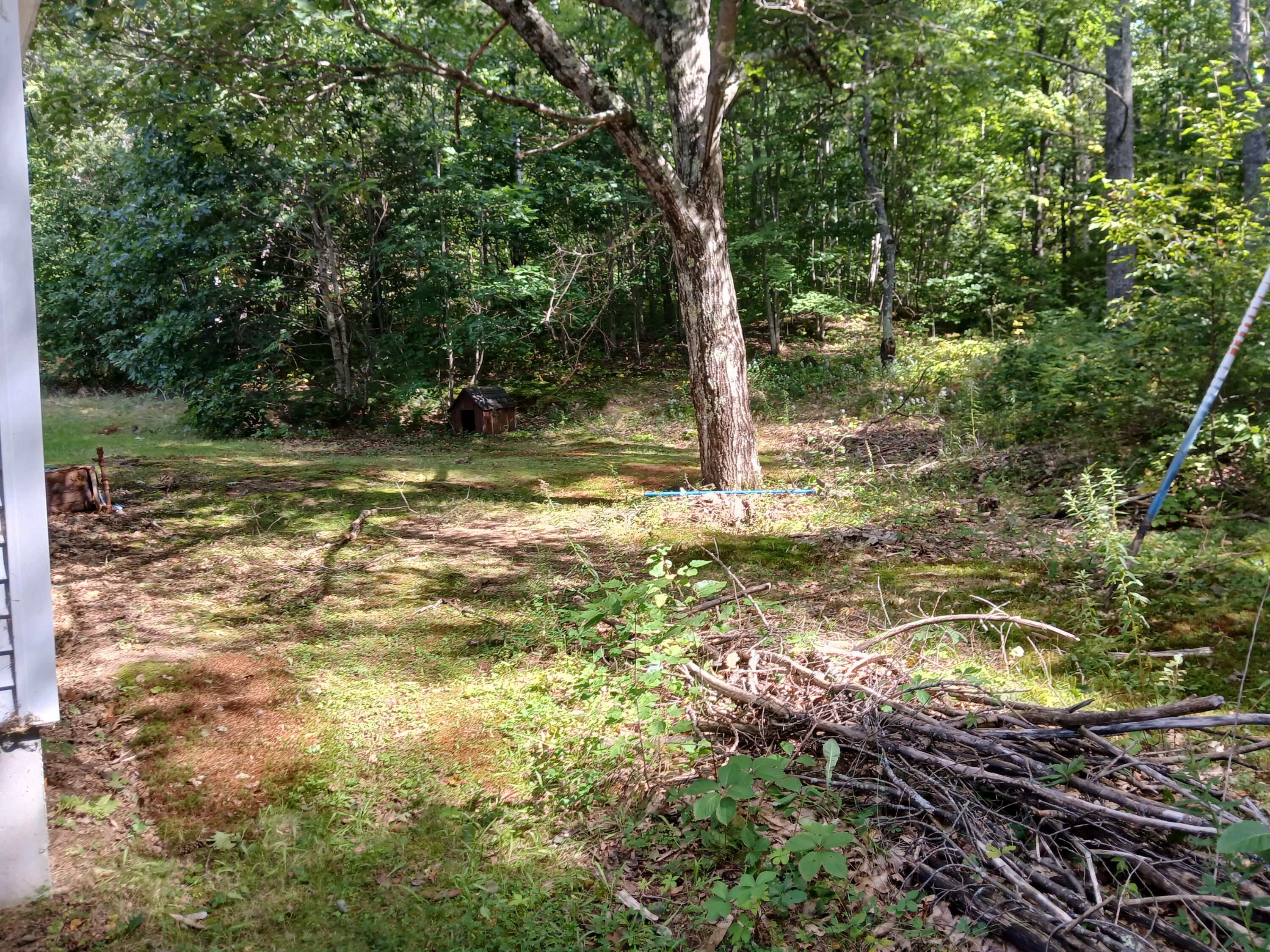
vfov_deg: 53.1
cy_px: 476
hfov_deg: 67.3
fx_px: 954
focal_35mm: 26
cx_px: 635
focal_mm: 3.98
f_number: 1.8
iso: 25
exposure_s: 1/60
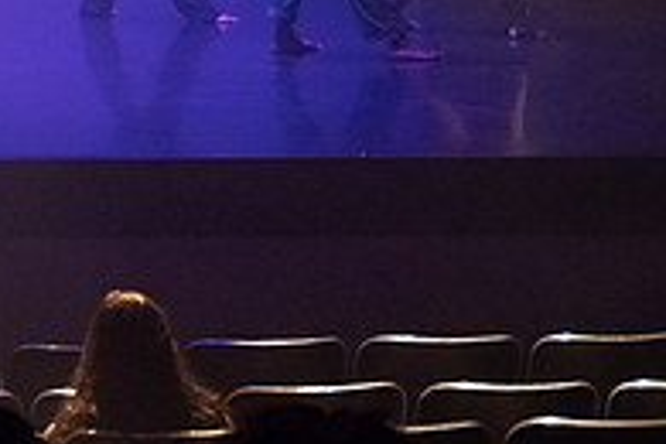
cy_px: -166
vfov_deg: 9.0
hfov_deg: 13.3
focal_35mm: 149
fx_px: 2756
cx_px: -198
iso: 4000
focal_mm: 50
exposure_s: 1/320
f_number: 2.8
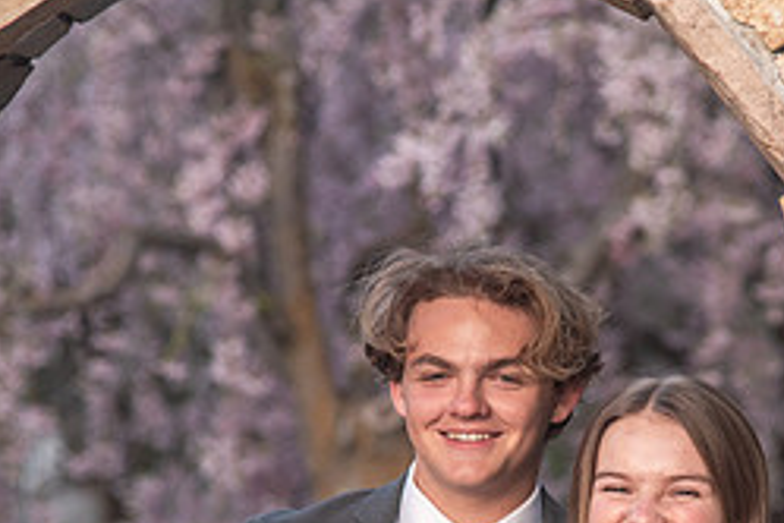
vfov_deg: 4.9
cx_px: 579
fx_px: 6076
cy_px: 493
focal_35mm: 279
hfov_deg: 7.4
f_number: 4.5
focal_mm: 120
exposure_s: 1/125
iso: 500
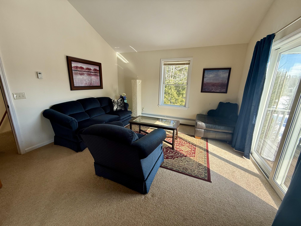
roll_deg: -1.5
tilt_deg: -14.3
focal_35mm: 14
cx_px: 150
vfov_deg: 85.7
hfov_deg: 102.1
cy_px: 113
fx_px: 122
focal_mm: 2.22
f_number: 2.2
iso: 50
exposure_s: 1/99
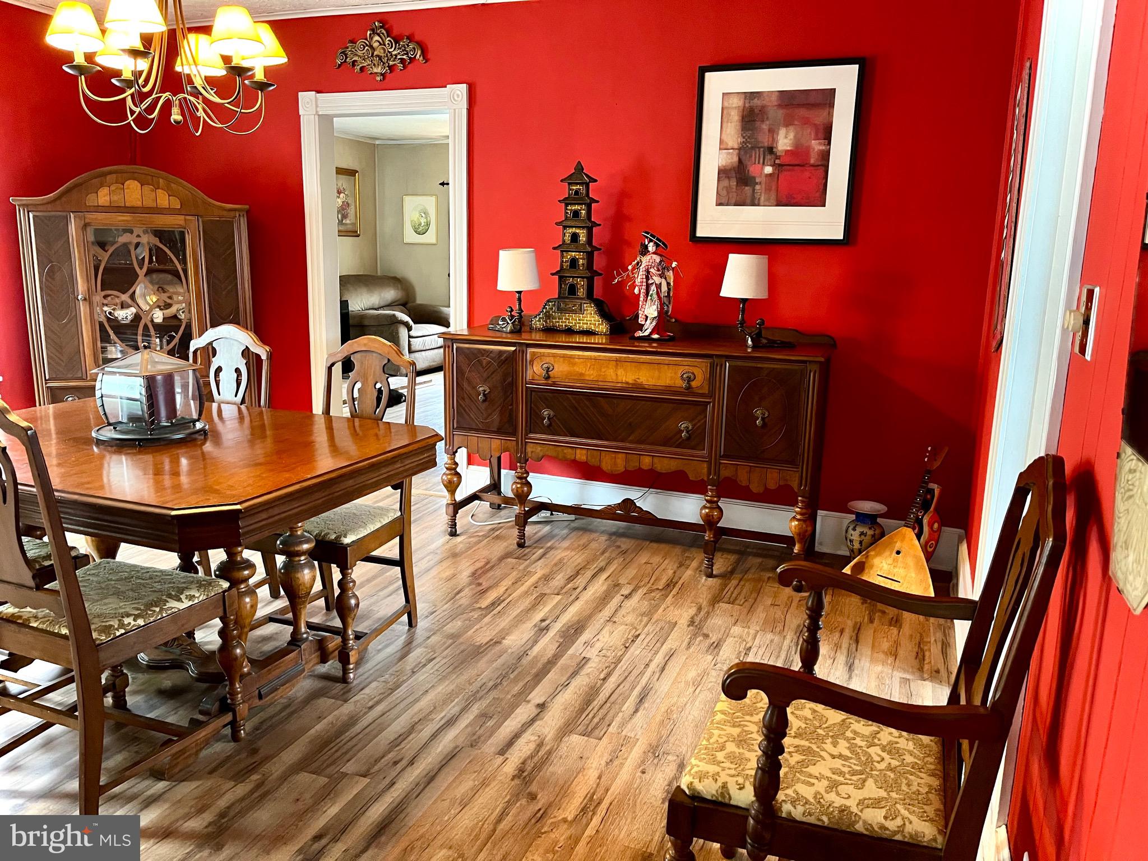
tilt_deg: -11.3
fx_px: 862
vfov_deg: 53.1
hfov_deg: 67.3
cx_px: 574
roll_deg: -1.2
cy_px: 430
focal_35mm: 26
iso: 500
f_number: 1.6
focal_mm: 5.1
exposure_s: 1/40
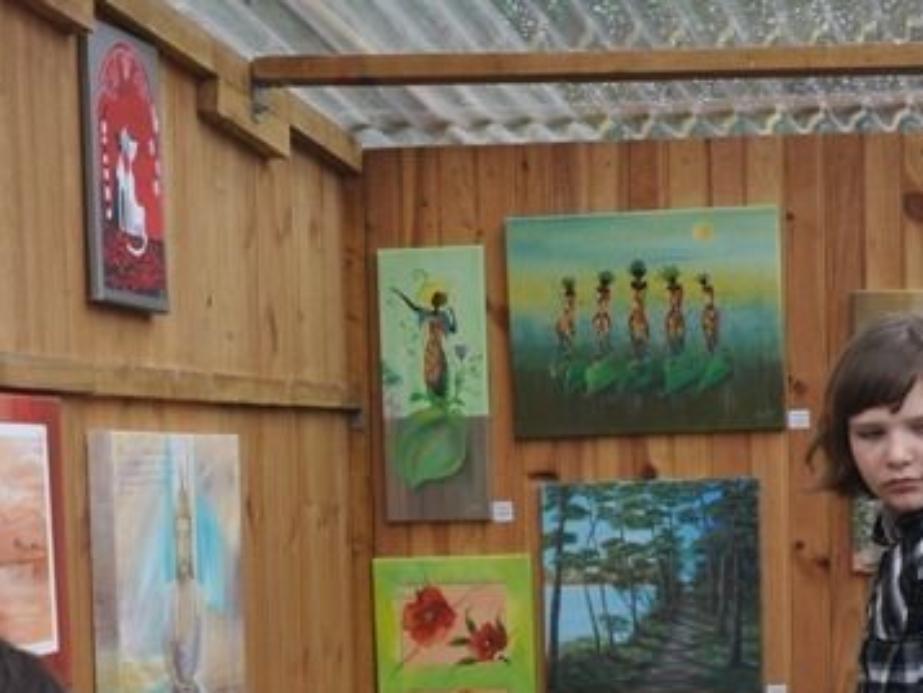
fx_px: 3307
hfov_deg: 15.8
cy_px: 714
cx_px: 652
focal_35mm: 124
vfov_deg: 11.8
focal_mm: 30
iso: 200
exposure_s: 1/320
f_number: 9
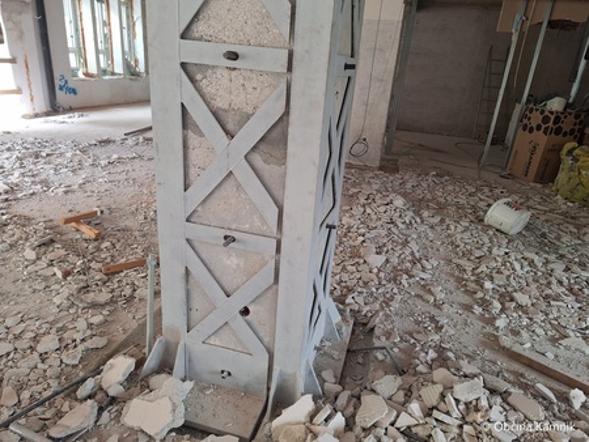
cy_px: 221
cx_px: 294
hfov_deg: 73.9
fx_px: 392
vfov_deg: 58.9
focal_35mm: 23
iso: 200
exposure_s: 1/40
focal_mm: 5.54
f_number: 1.8
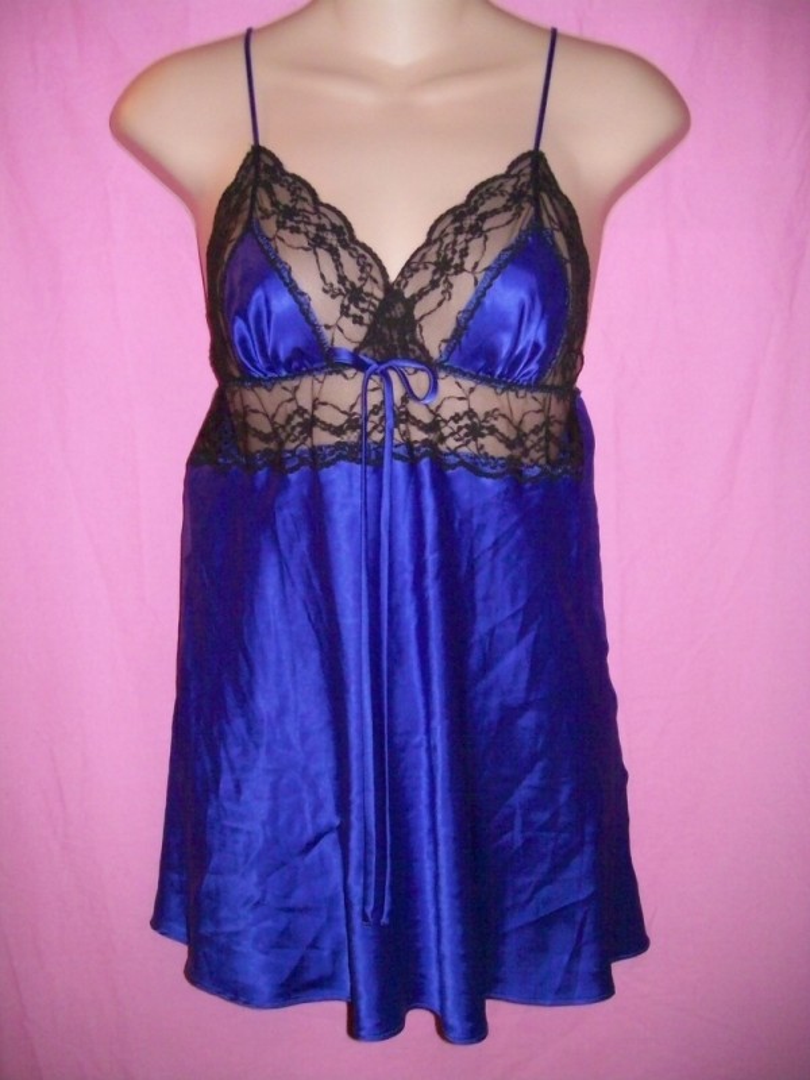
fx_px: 1123
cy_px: 540
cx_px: 405
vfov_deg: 51.4
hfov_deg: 39.7
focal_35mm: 36
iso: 160
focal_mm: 6
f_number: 2.7
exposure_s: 1/64
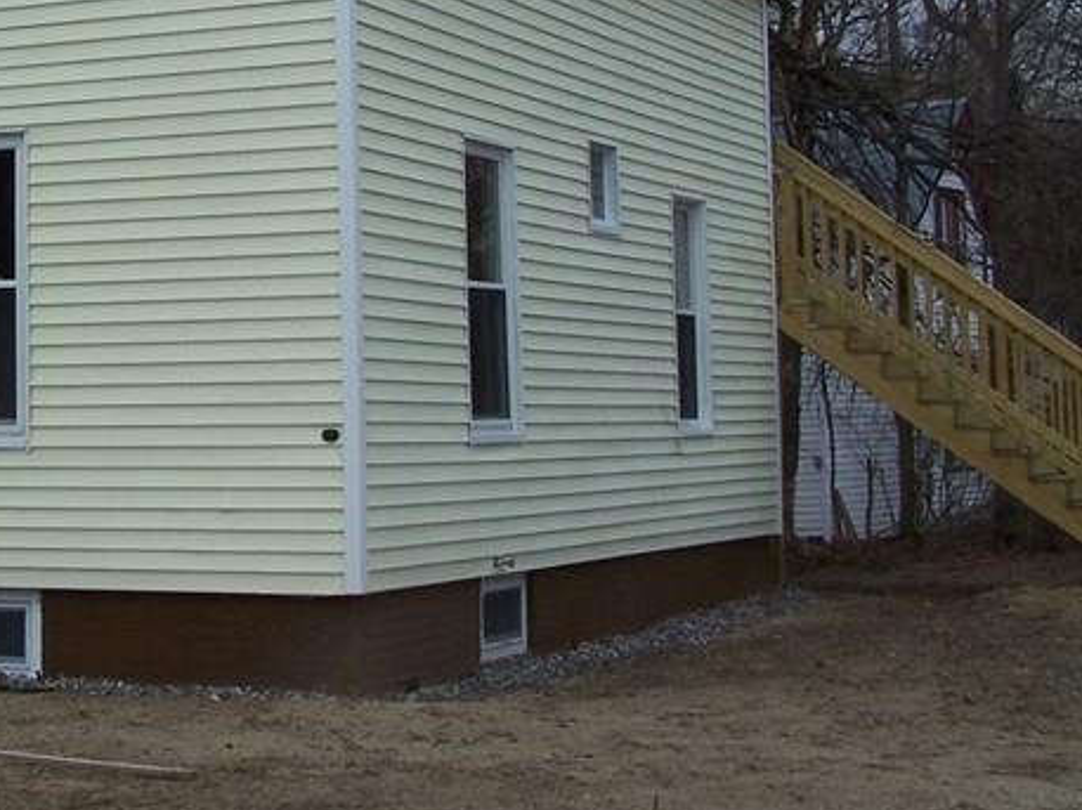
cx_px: 64
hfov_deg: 22.4
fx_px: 2655
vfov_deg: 17.1
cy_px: 90
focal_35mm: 85
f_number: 5.6
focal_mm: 6.3
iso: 80
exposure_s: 1/750
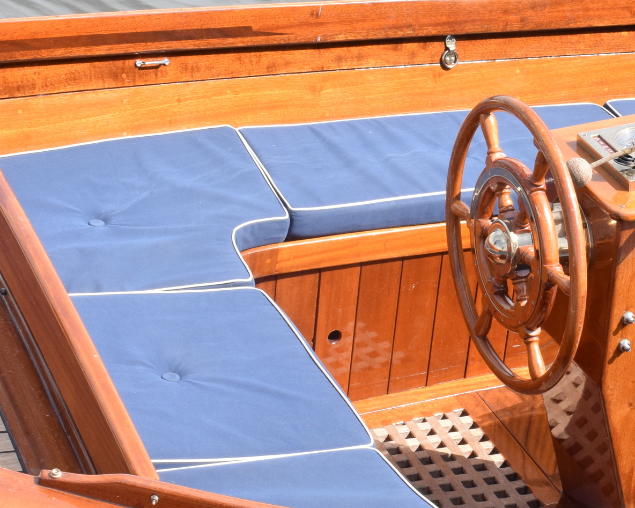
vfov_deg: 13.6
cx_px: 609
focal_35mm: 113
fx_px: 2123
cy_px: 248
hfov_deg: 16.7
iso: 640
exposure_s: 1/250
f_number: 18
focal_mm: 38
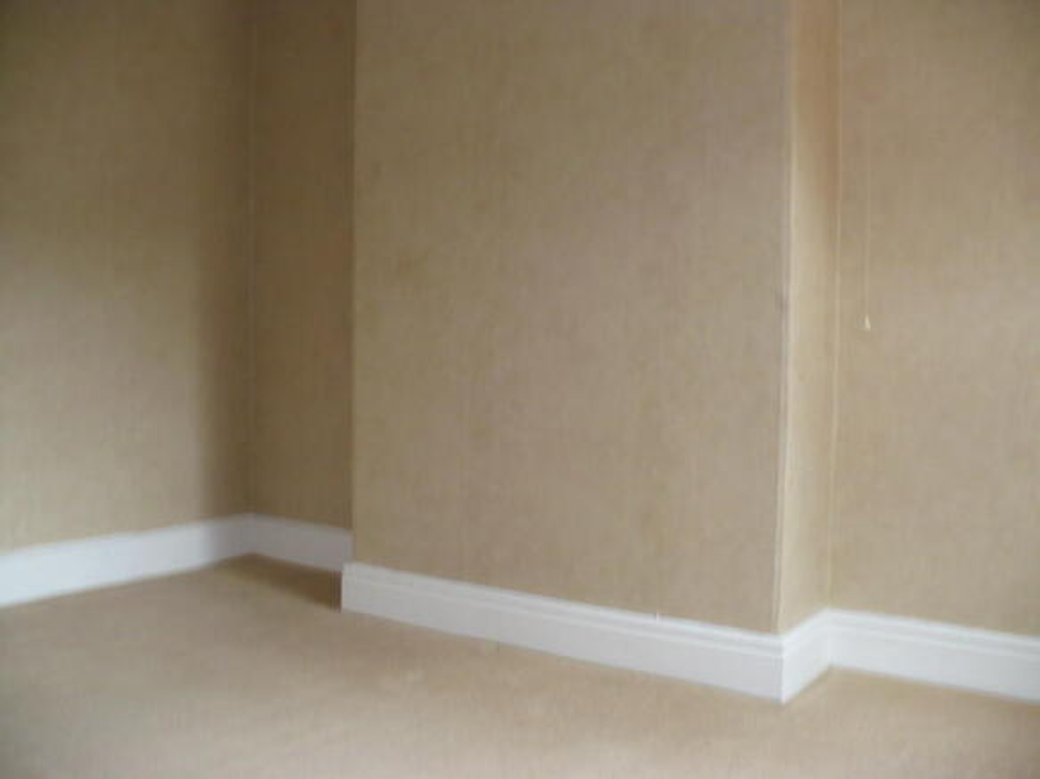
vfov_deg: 38.7
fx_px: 1111
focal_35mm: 37
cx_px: 520
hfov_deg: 50.1
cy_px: 390
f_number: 2.8
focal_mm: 6.1
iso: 200
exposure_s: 1/30
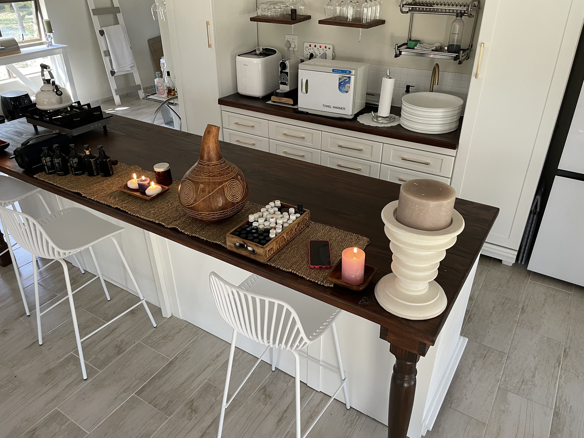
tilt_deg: -30.8
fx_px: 439
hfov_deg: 67.3
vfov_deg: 53.1
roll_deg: +0.2
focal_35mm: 26
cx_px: 292
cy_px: 219
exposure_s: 1/60
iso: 160
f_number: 1.6
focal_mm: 4.2
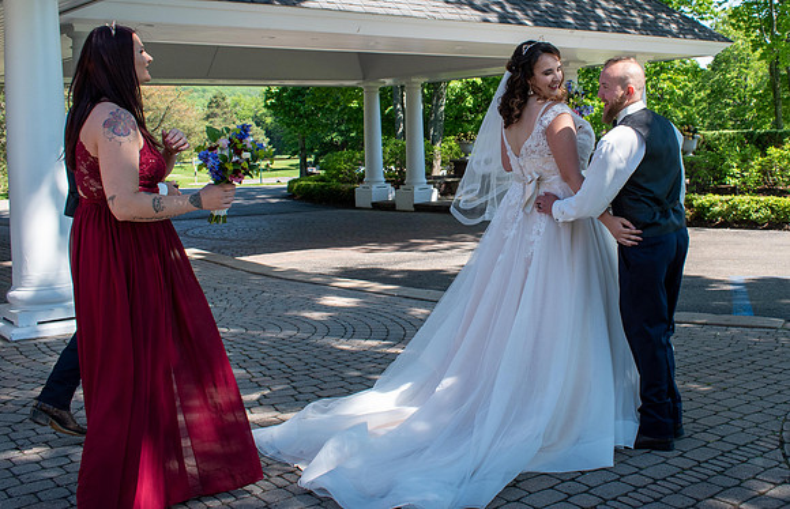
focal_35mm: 45
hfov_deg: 44.1
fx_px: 969
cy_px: 186
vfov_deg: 29.3
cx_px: 485
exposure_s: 1/250
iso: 250
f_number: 8
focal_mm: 24
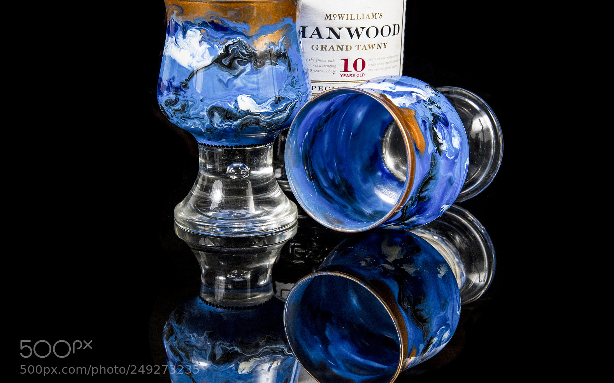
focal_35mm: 62
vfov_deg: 21.0
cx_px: 307
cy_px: 193
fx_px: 1037
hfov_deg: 33.0
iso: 200
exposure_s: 1/60
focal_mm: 40
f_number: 8
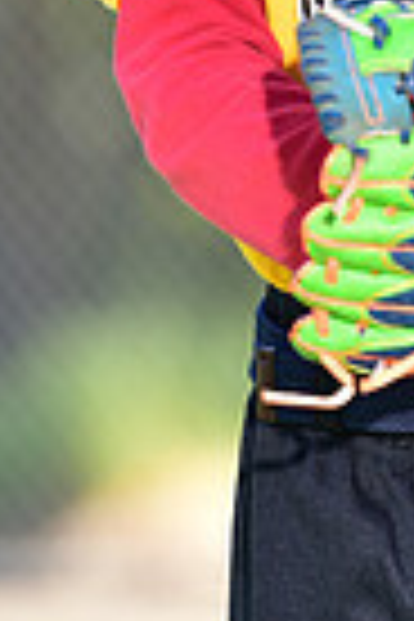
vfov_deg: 2.5
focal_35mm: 839
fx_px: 14472
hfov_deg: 1.6
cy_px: -274
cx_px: 466
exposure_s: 1/200
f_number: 4.5
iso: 80
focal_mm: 200
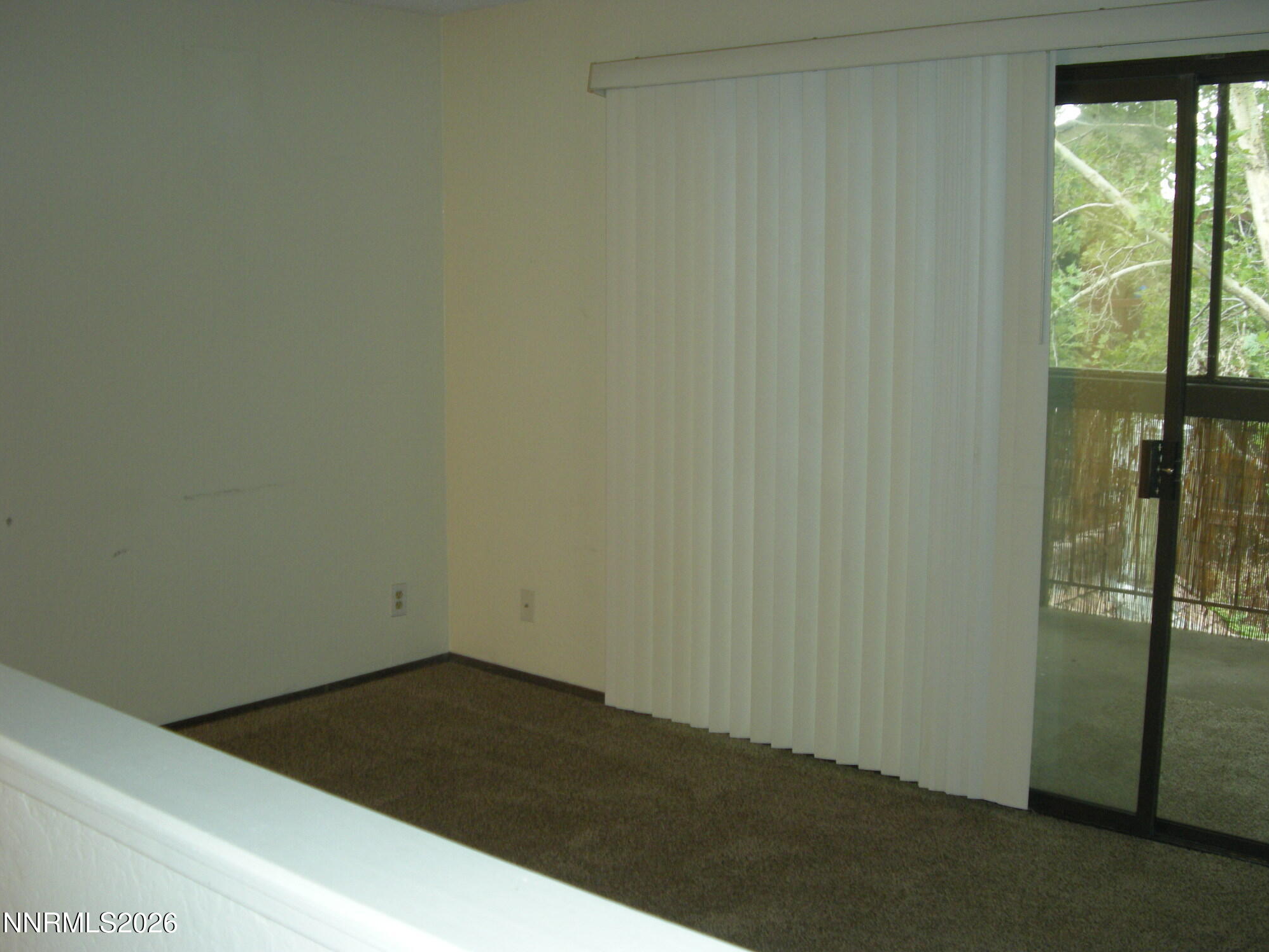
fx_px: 1393
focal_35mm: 38
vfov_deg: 37.7
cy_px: 479
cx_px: 650
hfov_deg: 49.0
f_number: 2.8
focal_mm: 7.9
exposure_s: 1/30
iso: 174
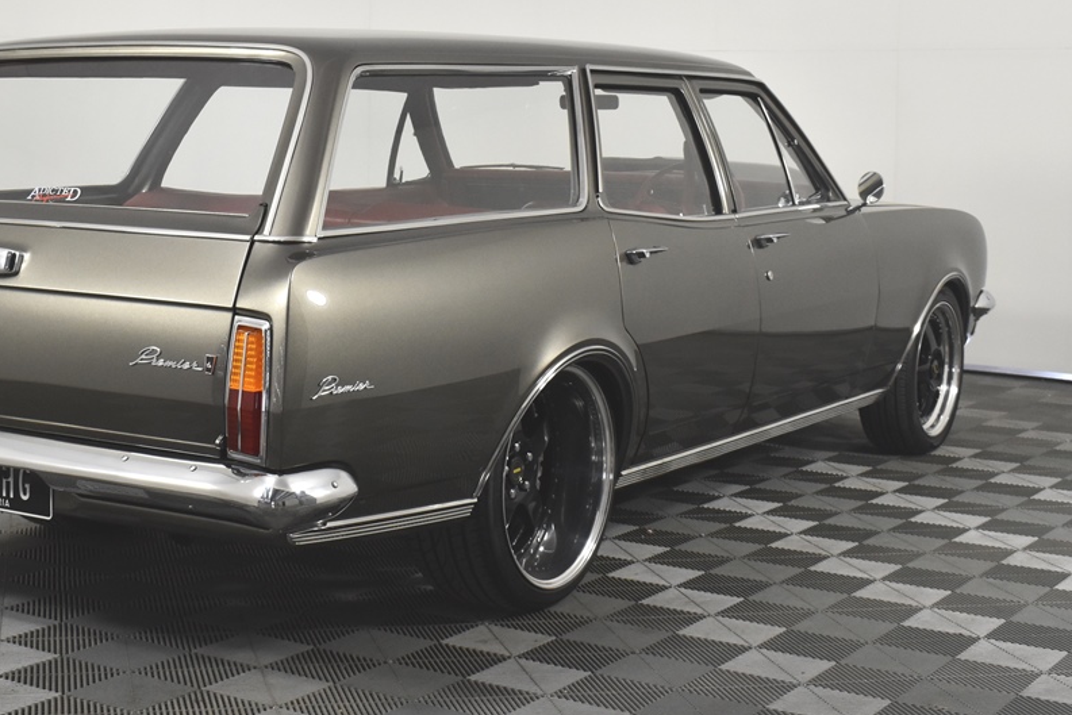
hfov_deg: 32.2
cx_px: 381
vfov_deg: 21.9
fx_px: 1846
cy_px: 264
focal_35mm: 62
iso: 1600
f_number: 9
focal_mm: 32
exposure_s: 1/320
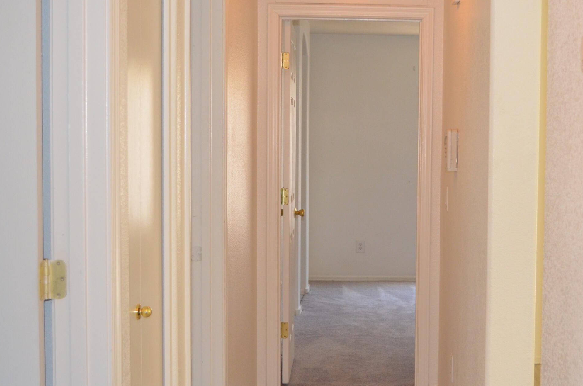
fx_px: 986
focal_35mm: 61
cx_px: 420
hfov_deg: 32.5
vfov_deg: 22.2
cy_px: 208
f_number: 4.2
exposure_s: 1/60
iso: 1000
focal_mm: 26
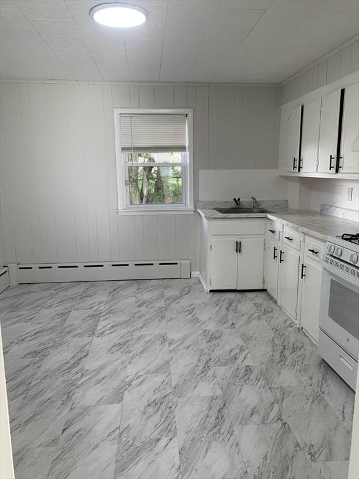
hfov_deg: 53.1
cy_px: 240
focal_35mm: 26
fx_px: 360
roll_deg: +0.4
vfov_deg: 67.3
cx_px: 180
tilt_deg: -9.2
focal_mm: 4.25
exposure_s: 1/120
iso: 80
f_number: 1.8
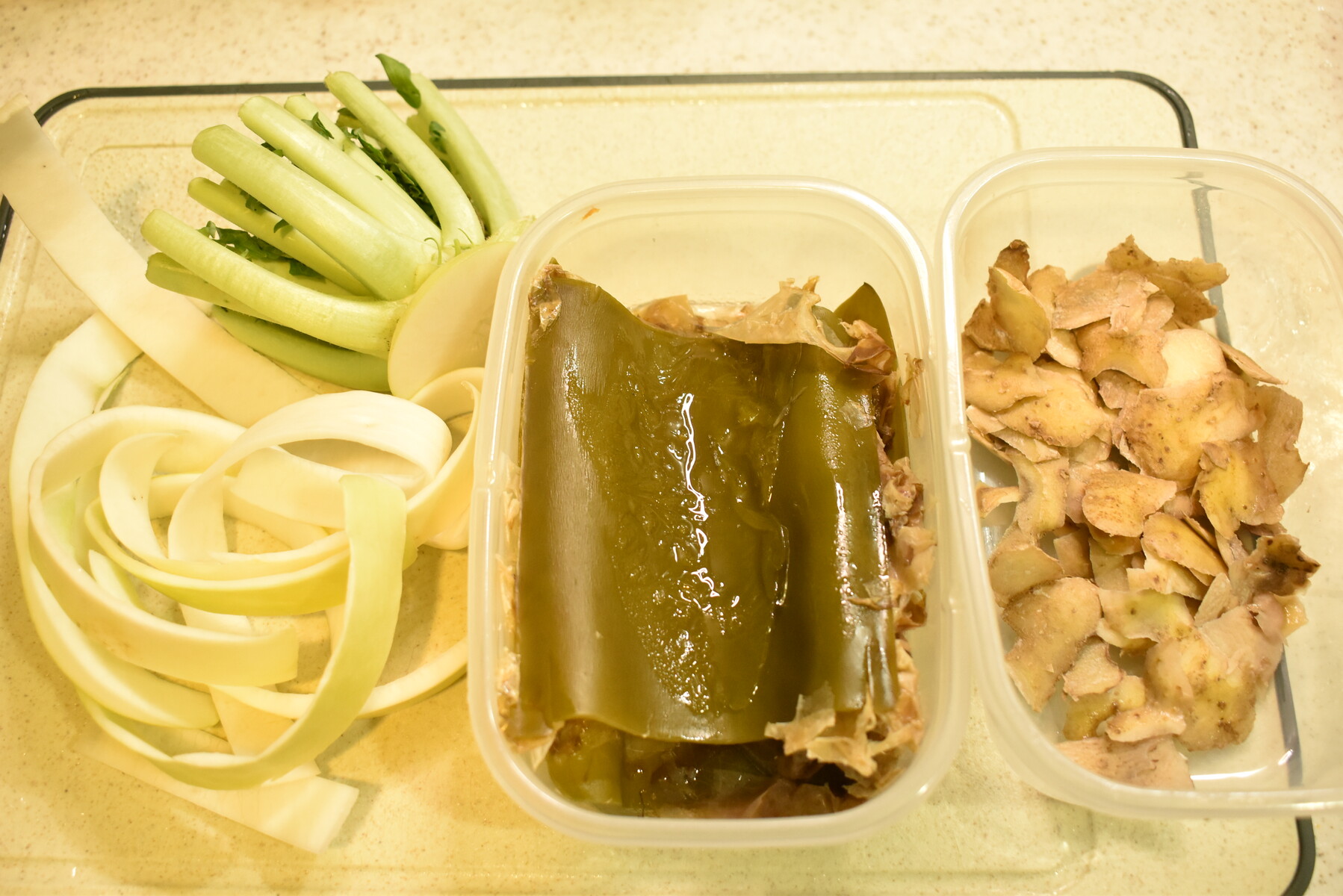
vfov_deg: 35.5
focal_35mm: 38
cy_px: 448
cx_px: 672
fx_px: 1399
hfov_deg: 51.3
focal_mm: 25
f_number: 4.5
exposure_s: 1/40
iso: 1600
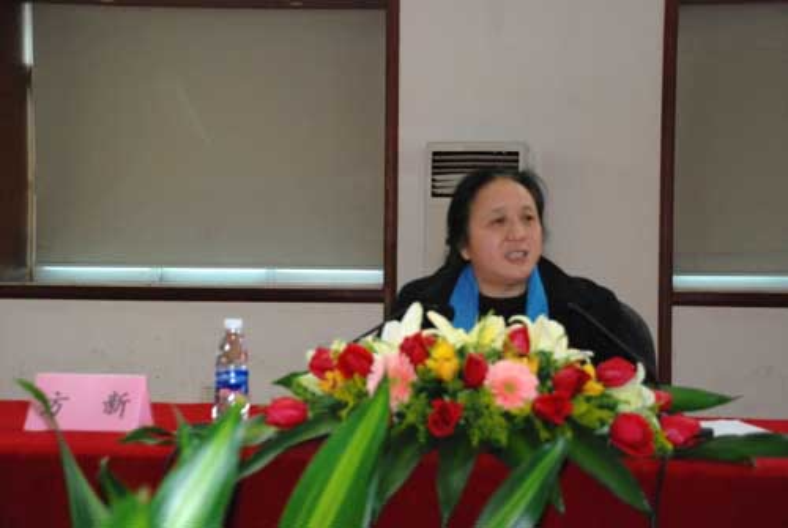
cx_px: 394
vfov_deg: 15.8
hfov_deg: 23.3
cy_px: 264
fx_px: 1907
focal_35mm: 87
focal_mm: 58
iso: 1000
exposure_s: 1/60
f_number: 5.3
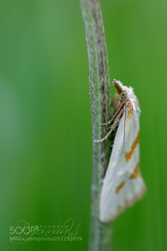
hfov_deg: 8.7
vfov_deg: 13.0
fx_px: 1096
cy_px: 126
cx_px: 84
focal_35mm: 158
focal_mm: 105
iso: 320
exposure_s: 1/320
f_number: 8
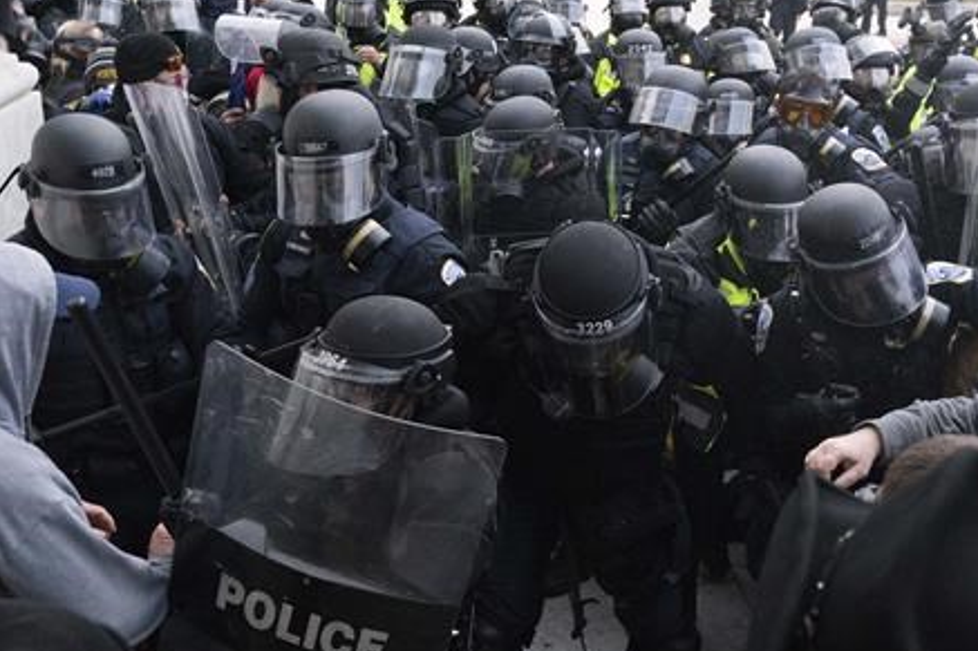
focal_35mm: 52
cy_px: 346
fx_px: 1412
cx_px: 615
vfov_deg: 26.0
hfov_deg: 37.9
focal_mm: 35
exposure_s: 1/500
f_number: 6.3
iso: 12800
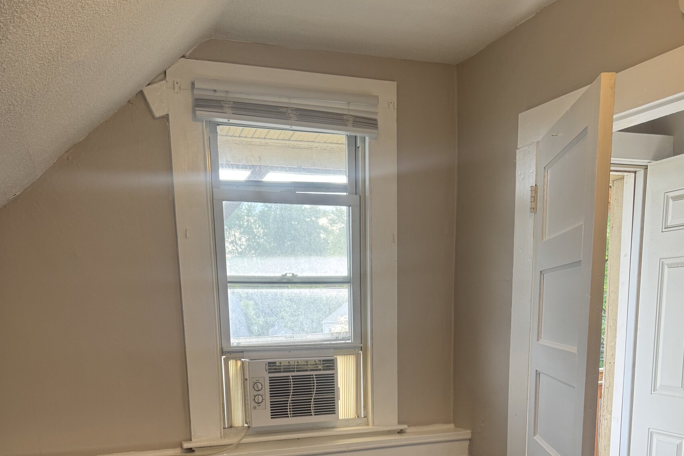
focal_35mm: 34
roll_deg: +1.9
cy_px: 428
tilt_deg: -9.4
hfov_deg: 55.8
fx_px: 646
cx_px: 345
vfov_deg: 36.0
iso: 100
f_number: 1.78
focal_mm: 6.76
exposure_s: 1/121
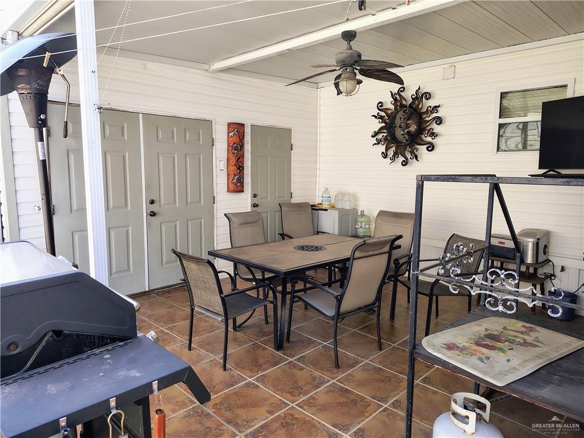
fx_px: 405
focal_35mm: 24
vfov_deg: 56.8
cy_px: 219
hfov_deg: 71.6
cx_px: 292
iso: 100
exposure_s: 1/218
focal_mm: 5.56
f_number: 1.8
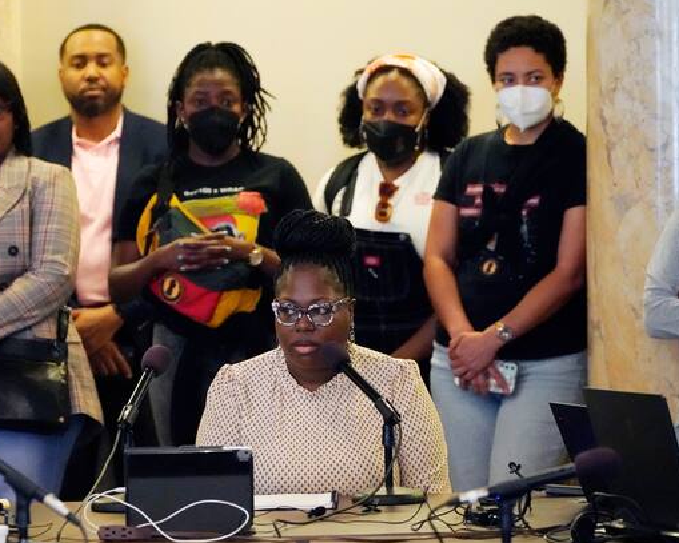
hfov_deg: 7.2
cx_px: 236
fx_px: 5425
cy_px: 308
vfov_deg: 5.7
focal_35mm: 270
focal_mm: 209
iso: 16000
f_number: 5.6
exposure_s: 1/160
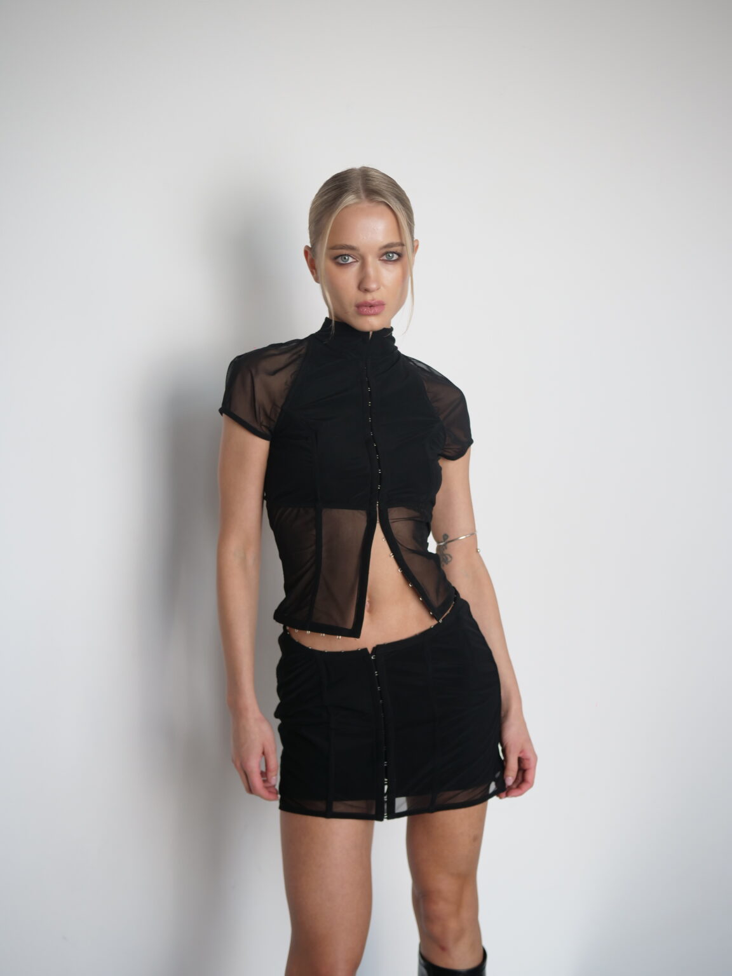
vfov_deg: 46.8
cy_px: 488
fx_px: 1128
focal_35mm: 40
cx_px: 366
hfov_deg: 36.0
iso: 200
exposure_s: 1/160
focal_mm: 20
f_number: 2.2
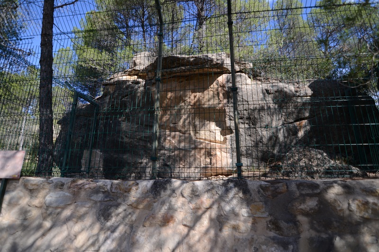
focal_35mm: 18
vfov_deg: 67.4
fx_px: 189
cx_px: 190
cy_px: 126
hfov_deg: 90.0
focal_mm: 12
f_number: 2.8
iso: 100
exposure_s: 1/1000
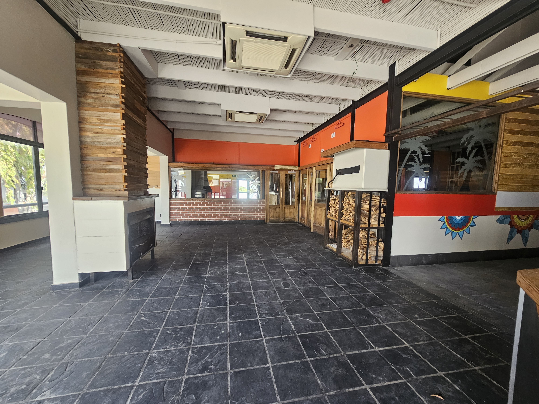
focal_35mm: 13
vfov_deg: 89.9
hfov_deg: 106.2
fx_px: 202
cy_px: 202
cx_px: 270
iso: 100
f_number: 2.2
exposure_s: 1/70.8
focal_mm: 2.2
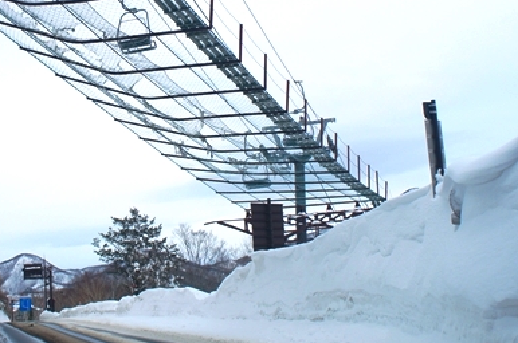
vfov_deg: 23.5
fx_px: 804
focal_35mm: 56
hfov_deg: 35.4
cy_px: 41
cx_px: 173
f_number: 6.3
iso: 200
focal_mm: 18
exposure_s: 1/400
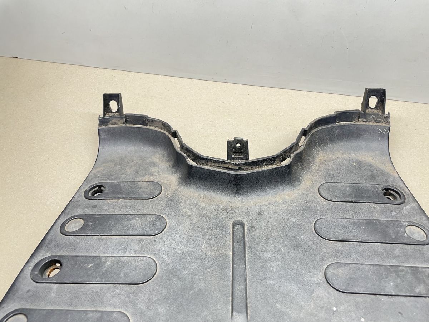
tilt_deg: -57.1
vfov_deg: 53.1
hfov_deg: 67.3
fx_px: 322
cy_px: 161
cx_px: 214
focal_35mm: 26
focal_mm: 4.2
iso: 64
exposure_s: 1/50
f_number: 1.6
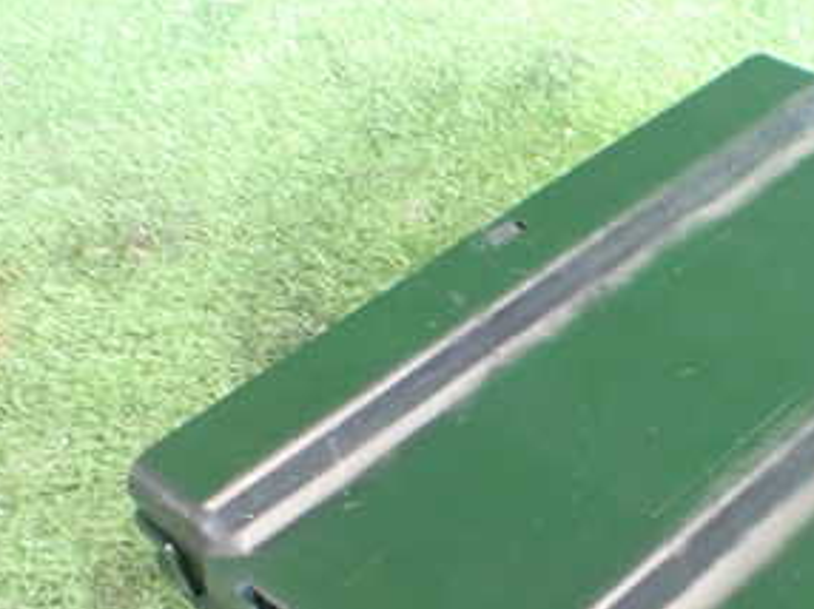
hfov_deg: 29.0
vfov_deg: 22.6
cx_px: 788
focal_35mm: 63
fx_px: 1480
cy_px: 566
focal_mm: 5.4
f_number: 2.3
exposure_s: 1/40
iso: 800
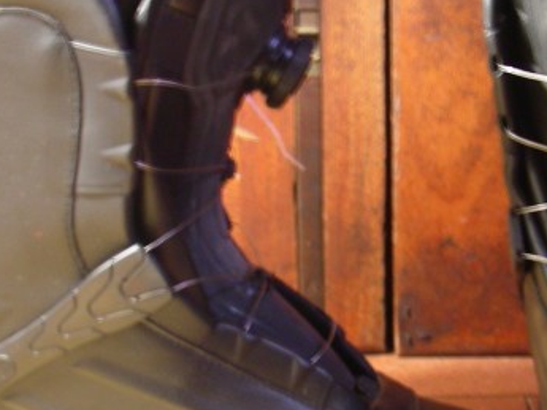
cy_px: 268
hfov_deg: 22.2
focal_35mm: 88
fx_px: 1391
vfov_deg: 16.8
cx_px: 360
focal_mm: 6.3
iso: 100
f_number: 3.5
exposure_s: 1.73
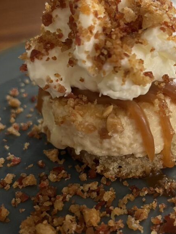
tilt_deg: -35.7
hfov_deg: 31.3
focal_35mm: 46
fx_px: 312
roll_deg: -1.5
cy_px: 110
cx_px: 113
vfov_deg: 41.2
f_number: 1.6
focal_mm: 5.1
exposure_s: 1/25
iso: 500
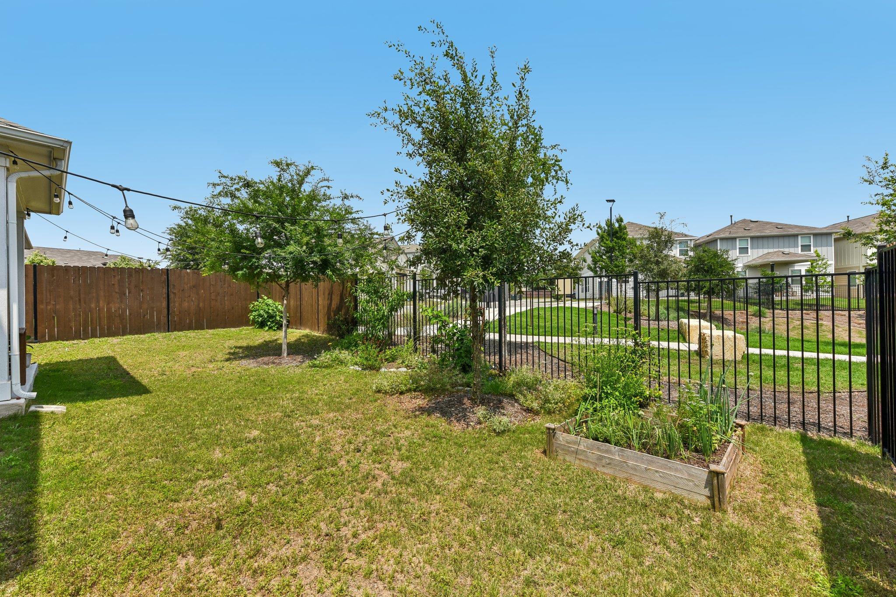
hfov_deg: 104.3
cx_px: 448
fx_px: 348
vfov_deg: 81.2
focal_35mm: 14
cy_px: 298
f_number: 8
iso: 100
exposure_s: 1/400
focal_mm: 14
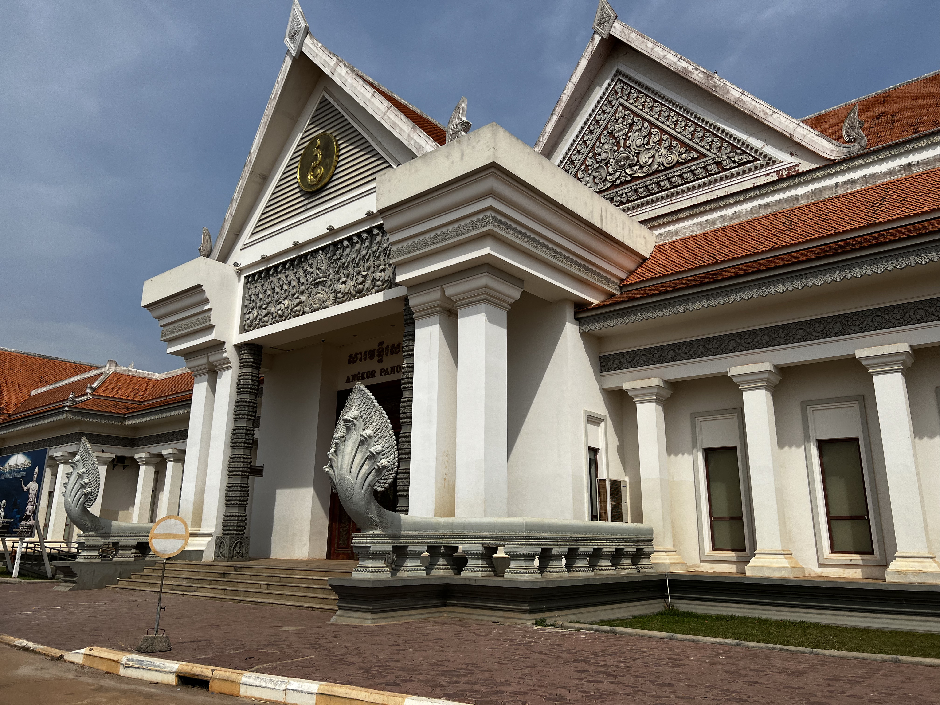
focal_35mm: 26
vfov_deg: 53.1
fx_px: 706
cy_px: 352
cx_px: 470
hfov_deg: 67.3
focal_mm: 5.7
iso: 50
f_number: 1.5
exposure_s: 1/8696
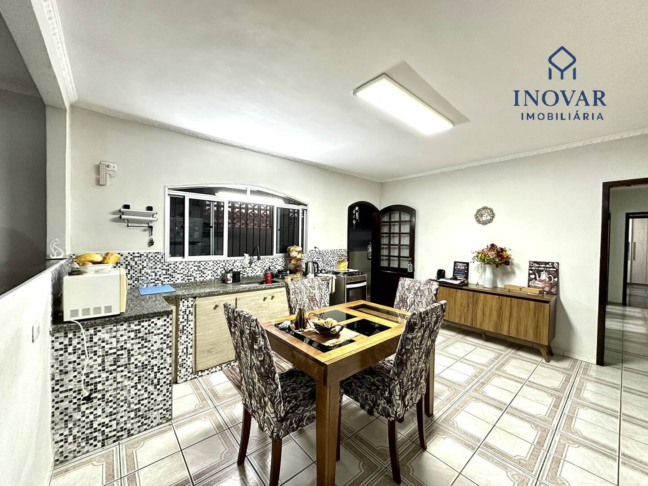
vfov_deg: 85.7
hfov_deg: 102.1
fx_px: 262
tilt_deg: +0.5
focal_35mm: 14
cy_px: 243
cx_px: 324
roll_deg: -0.5
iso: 640
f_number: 2.2
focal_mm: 2.22
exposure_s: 1/60
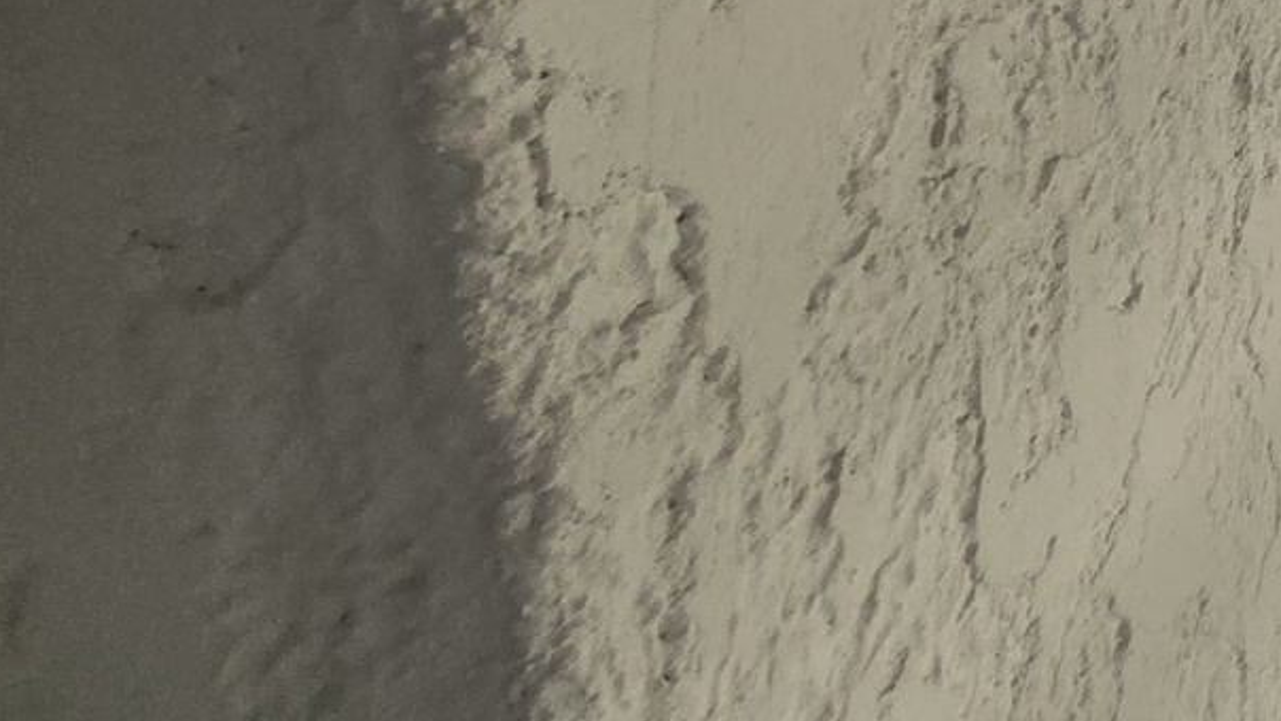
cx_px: 2011
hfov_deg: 27.2
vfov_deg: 22.0
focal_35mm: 45
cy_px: -365
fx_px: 1529
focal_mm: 2.2
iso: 50
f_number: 2.2
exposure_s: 1/809
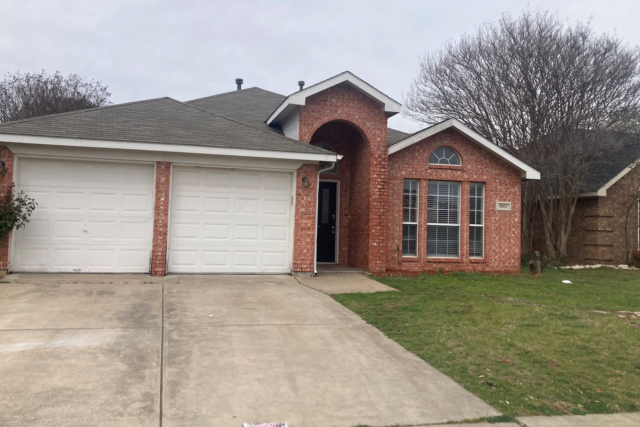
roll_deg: -1.4
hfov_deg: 58.7
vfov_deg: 41.1
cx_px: 309
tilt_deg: +5.8
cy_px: 210
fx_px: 569
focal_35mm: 32
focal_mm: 3.99
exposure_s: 1/1869
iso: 20
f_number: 1.8
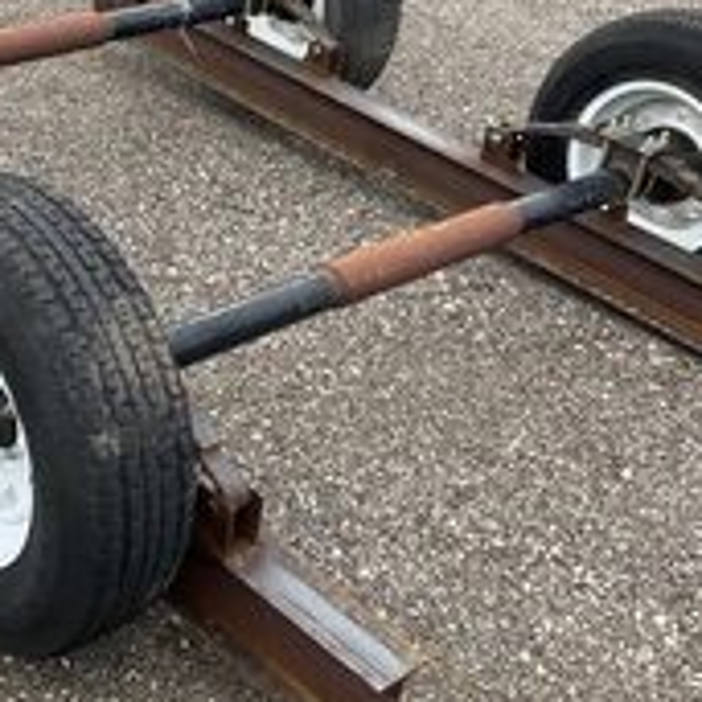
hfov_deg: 28.5
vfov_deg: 28.5
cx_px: 250
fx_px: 1377
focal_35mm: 60
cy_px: 283
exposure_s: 1/627
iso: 25
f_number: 1.8
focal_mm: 3
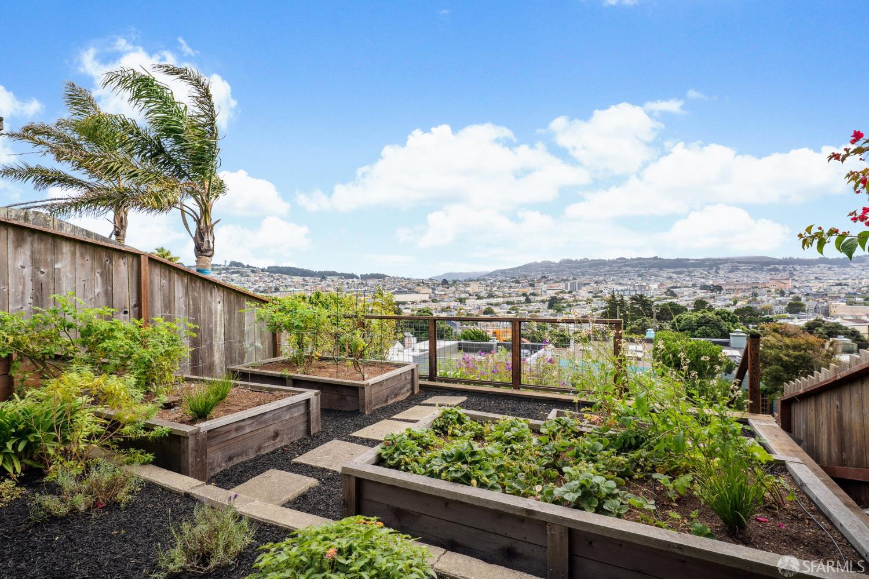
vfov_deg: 73.7
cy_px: 290
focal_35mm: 16
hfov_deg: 96.8
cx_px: 434
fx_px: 386
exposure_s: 1/200
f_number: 11
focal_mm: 16
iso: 200
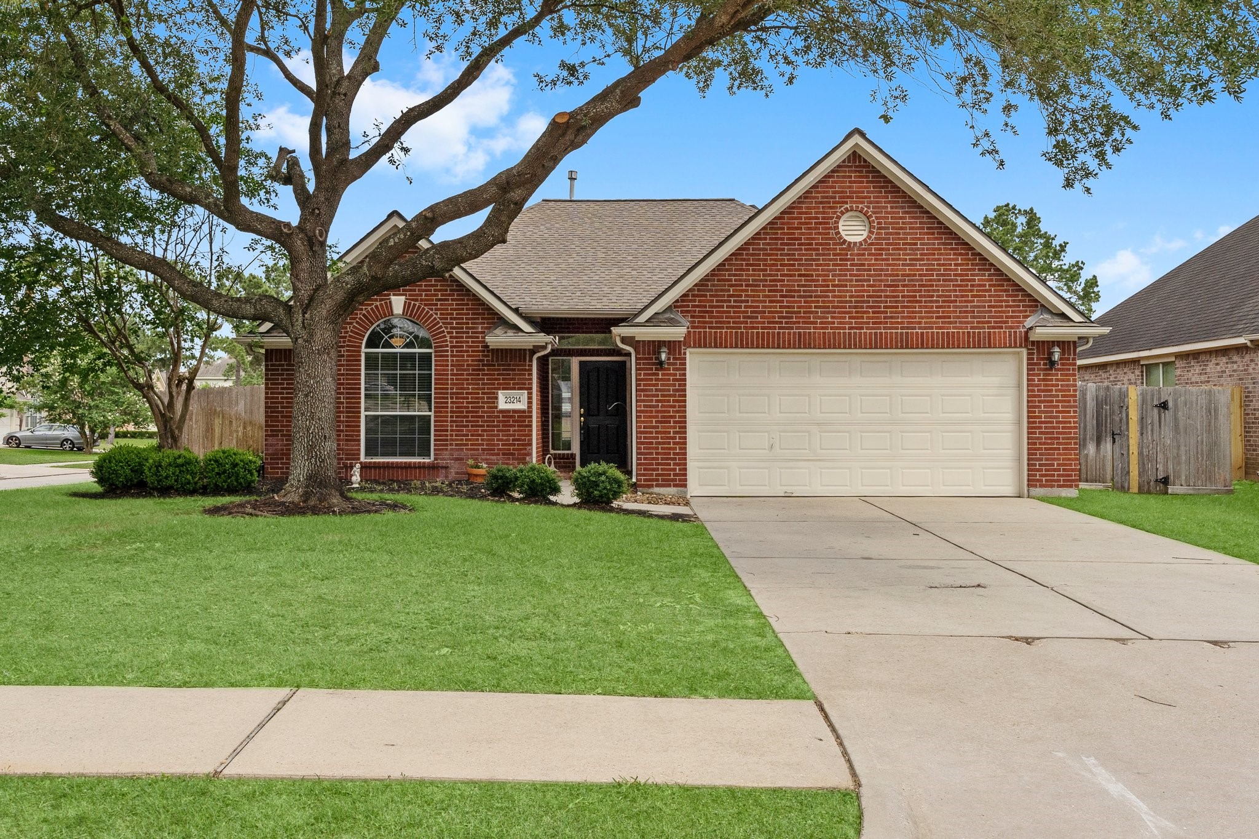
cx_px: 630
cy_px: 420
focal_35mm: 31
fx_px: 1084
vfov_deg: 42.3
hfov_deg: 60.3
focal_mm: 20.9
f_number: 8
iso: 640
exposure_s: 1/1250
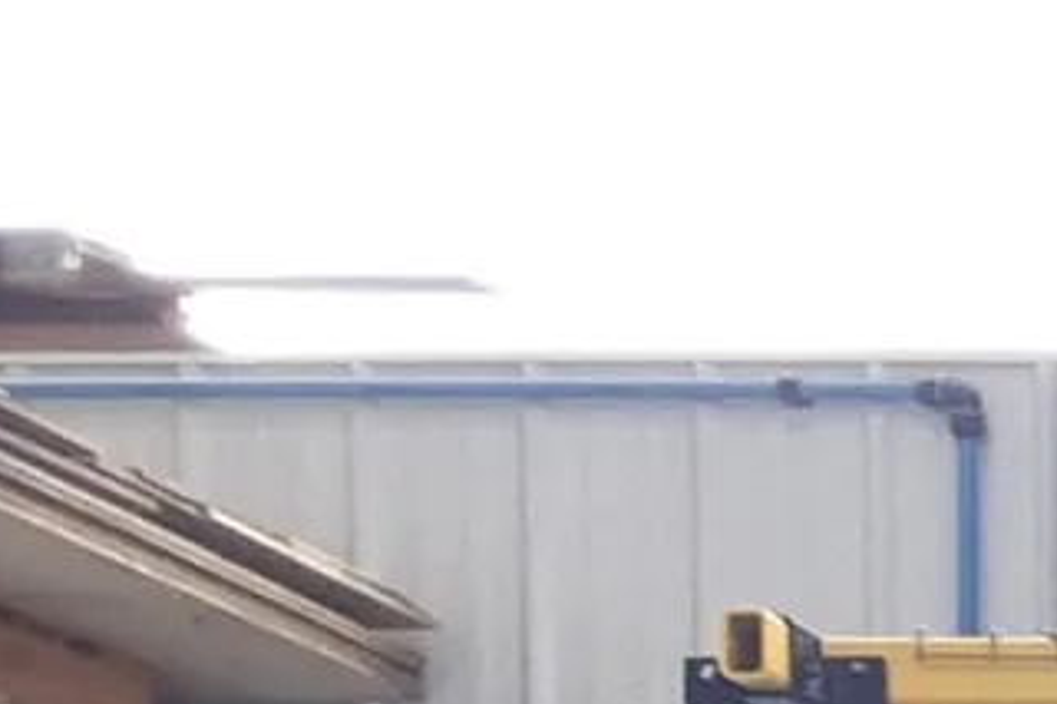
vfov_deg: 7.0
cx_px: 2811
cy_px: 1887
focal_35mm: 182
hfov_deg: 9.6
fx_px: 5341
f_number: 1.9
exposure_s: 1/120
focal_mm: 2.9
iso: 50
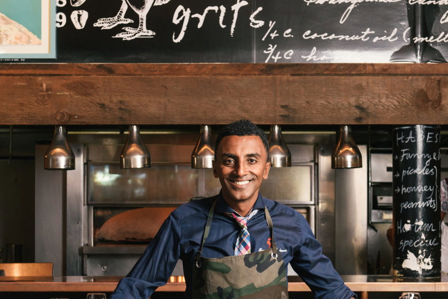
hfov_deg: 21.0
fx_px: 1208
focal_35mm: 97
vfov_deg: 14.1
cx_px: 237
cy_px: 173
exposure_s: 1/160
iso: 400
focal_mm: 50
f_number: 4
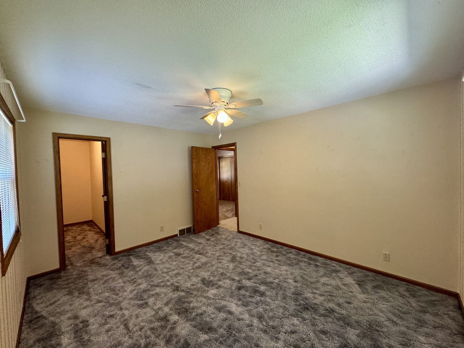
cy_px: 174
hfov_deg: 102.1
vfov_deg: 85.7
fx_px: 188
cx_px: 232
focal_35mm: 14
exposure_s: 1/60
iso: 250
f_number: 2.2
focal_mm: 2.22
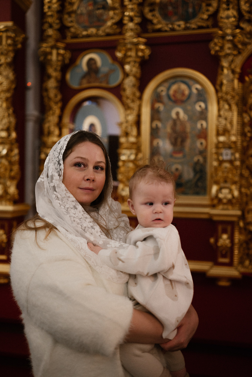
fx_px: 367
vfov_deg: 54.4
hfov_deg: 37.9
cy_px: 188
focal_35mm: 35
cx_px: 126
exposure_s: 1/320
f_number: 1.8
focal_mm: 35
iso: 800
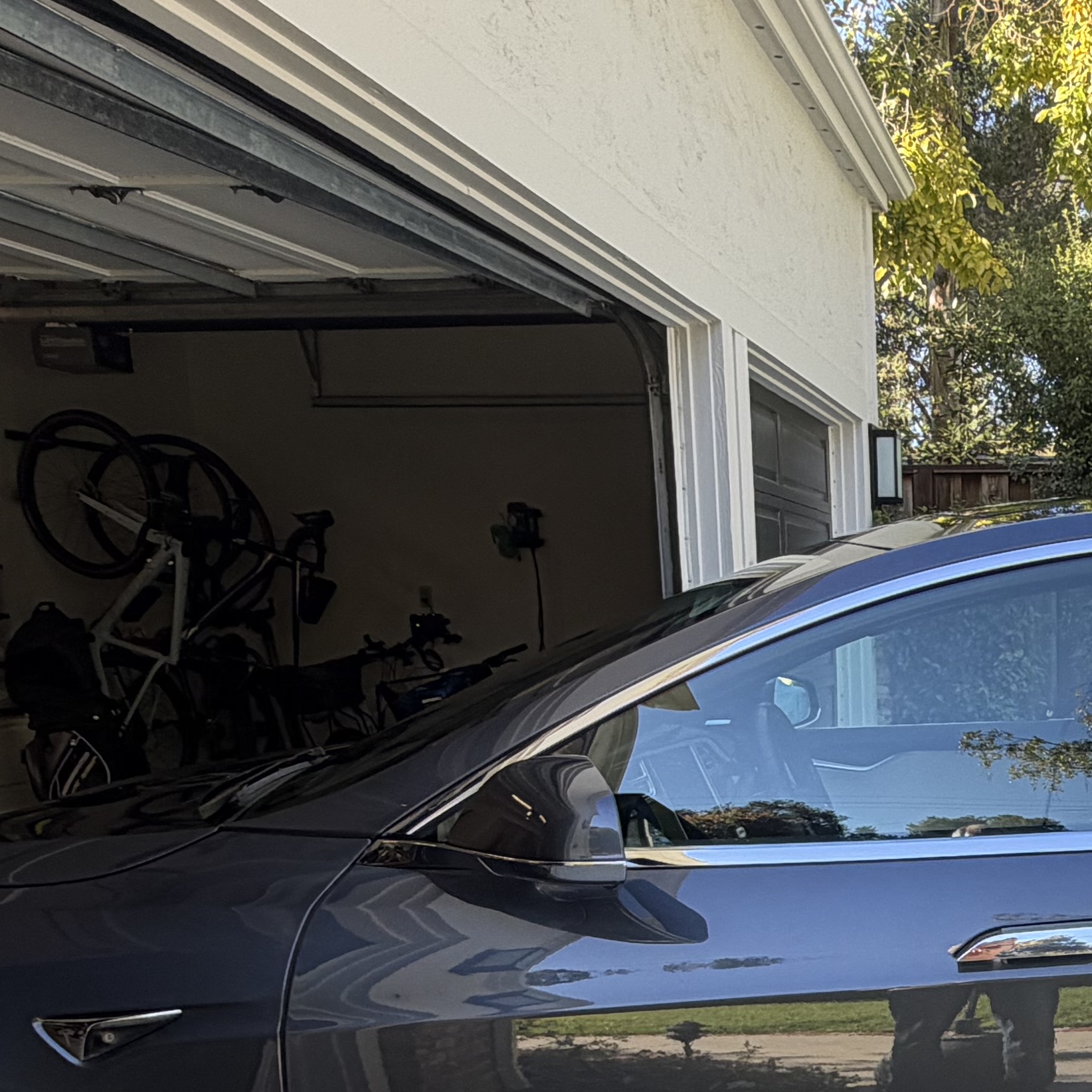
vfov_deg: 37.0
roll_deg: +0.5
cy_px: 953
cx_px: 1087
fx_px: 1535
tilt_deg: -12.7
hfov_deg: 35.5
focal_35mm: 43
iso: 40
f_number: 2.2
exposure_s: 1/144
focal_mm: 2.22
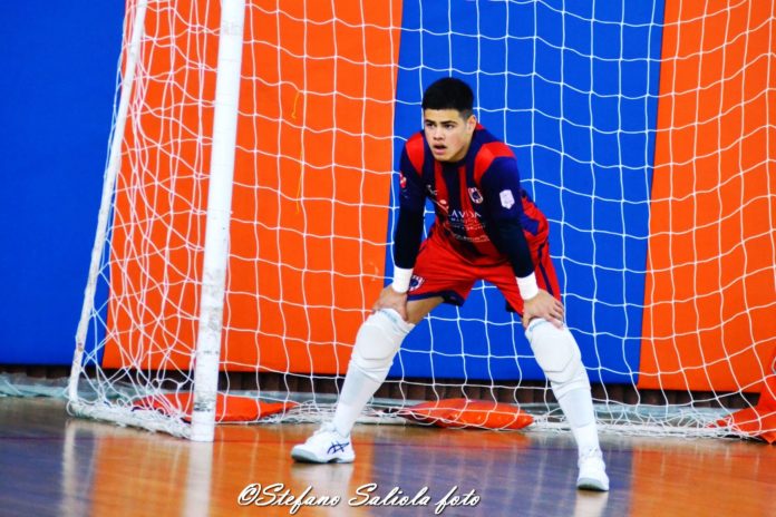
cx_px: 388
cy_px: 258
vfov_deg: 5.4
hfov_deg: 8.1
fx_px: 5496
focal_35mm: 255
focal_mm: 170
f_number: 4.5
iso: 3200
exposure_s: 1/200
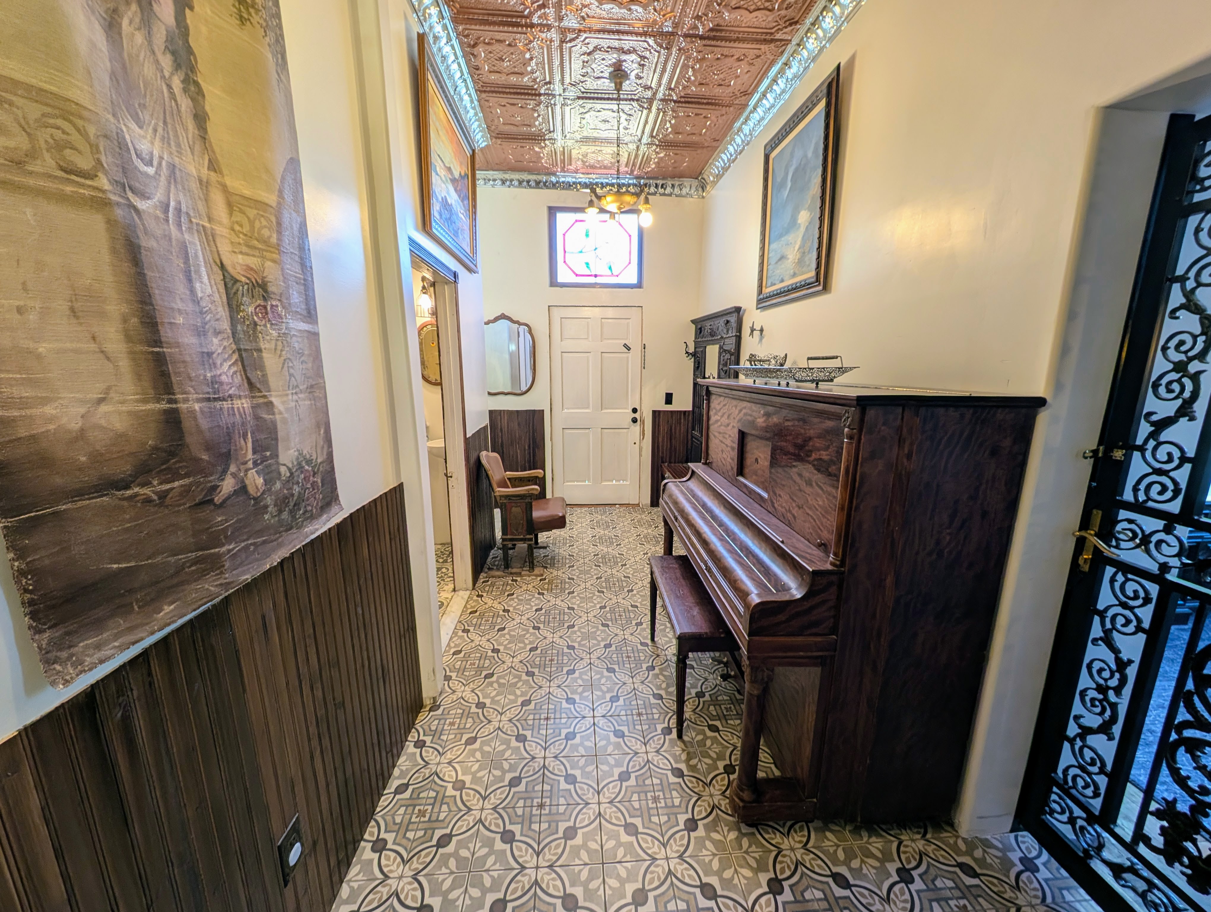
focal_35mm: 12
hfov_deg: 110.5
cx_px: 606
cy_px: 456
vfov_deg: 94.6
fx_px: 420
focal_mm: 2.23
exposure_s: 1/24
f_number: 1.95
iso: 59
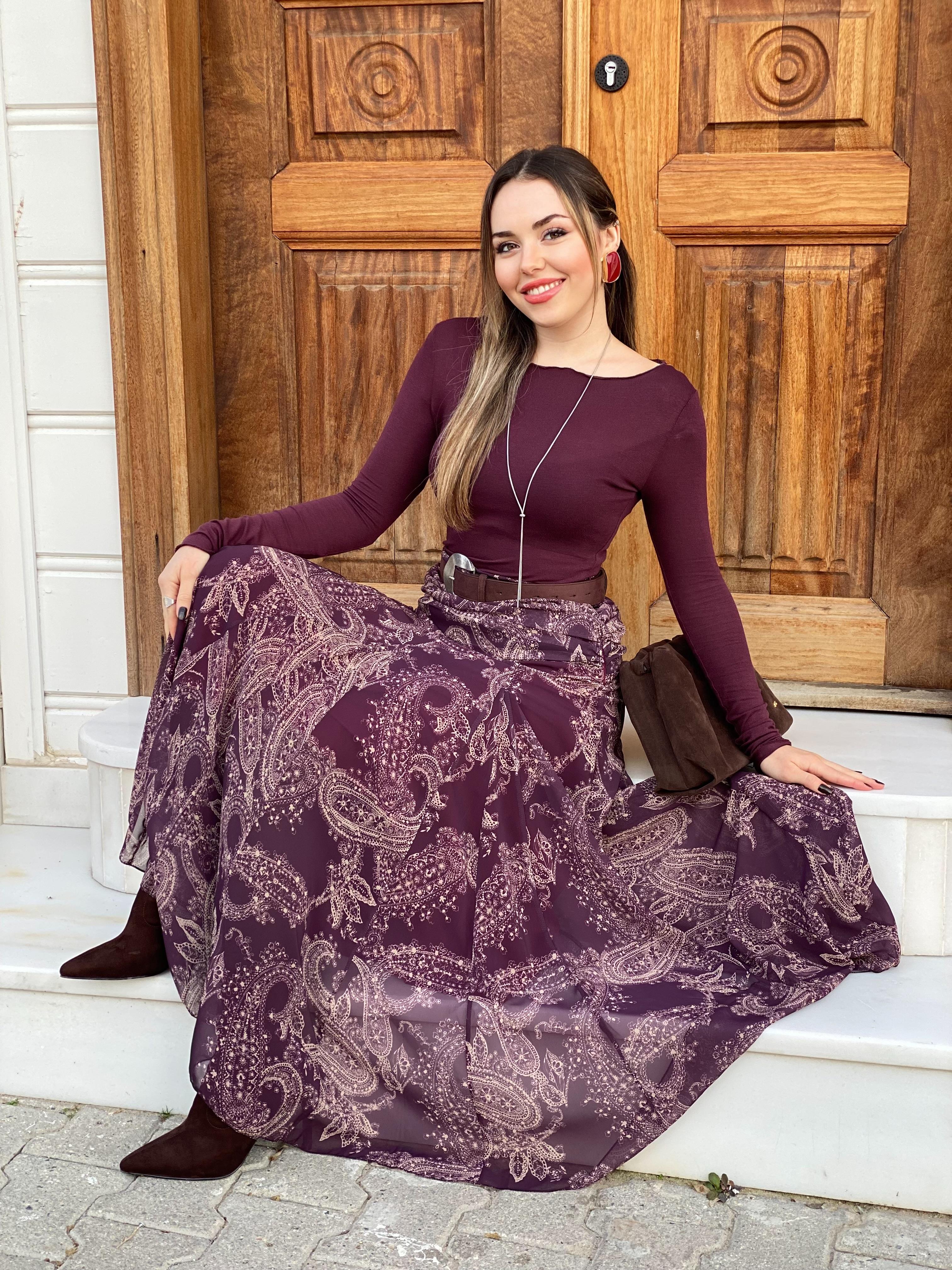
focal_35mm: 52
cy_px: 635
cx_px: 476
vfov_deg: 36.8
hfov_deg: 28.0
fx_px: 1907
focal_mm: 6
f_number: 2
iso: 20
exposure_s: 1/199
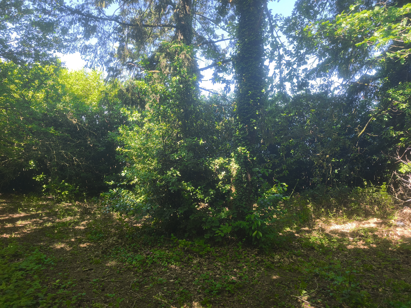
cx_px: 206
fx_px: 273
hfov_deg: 73.9
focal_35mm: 23
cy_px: 154
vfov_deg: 58.9
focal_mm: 6.57
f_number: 1.6
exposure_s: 1/232
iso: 50
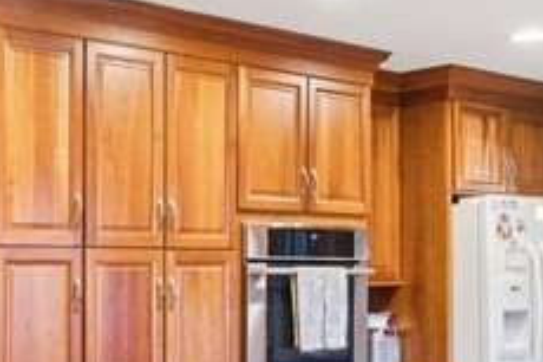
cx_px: 125
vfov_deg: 20.4
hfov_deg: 30.0
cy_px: 264
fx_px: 995
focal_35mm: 66
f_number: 5
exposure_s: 1/6
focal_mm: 14
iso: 200
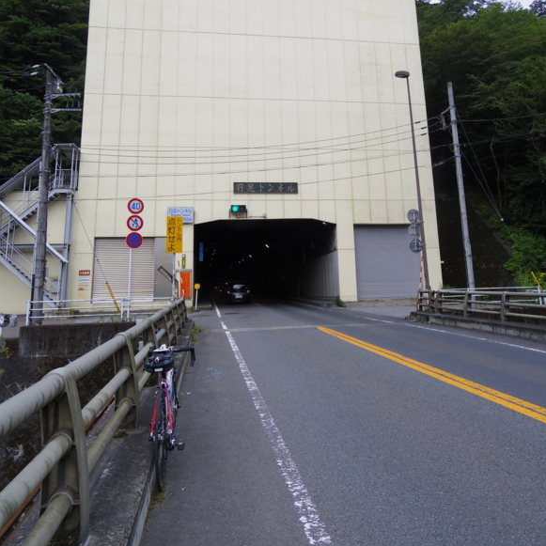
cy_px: 179
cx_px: 281
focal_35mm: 28
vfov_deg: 56.0
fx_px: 500
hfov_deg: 57.3
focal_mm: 5
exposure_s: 1/200
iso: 200
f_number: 4
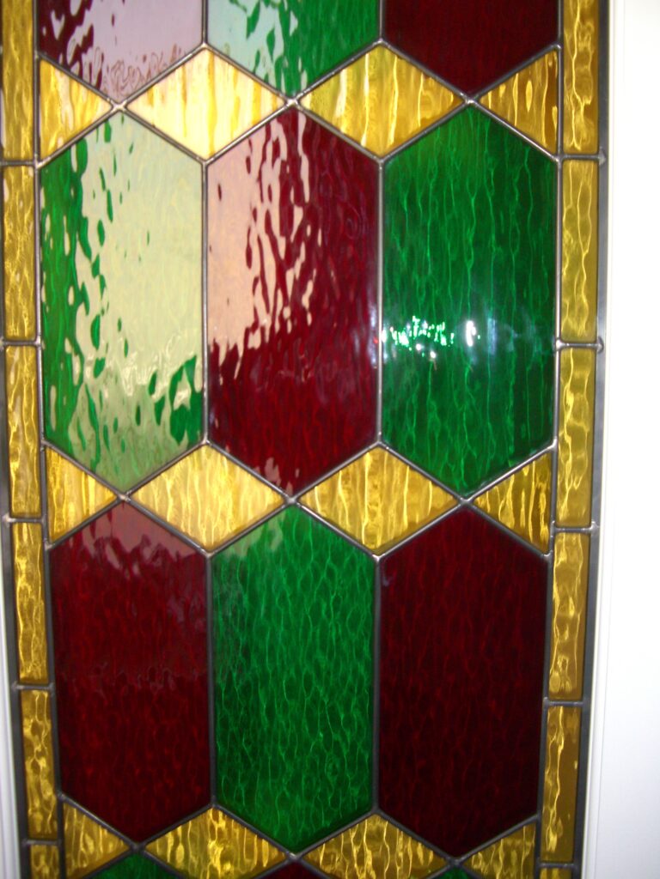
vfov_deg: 49.0
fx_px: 966
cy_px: 440
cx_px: 330
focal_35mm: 38
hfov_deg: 37.7
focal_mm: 7.9
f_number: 2.8
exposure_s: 1/60
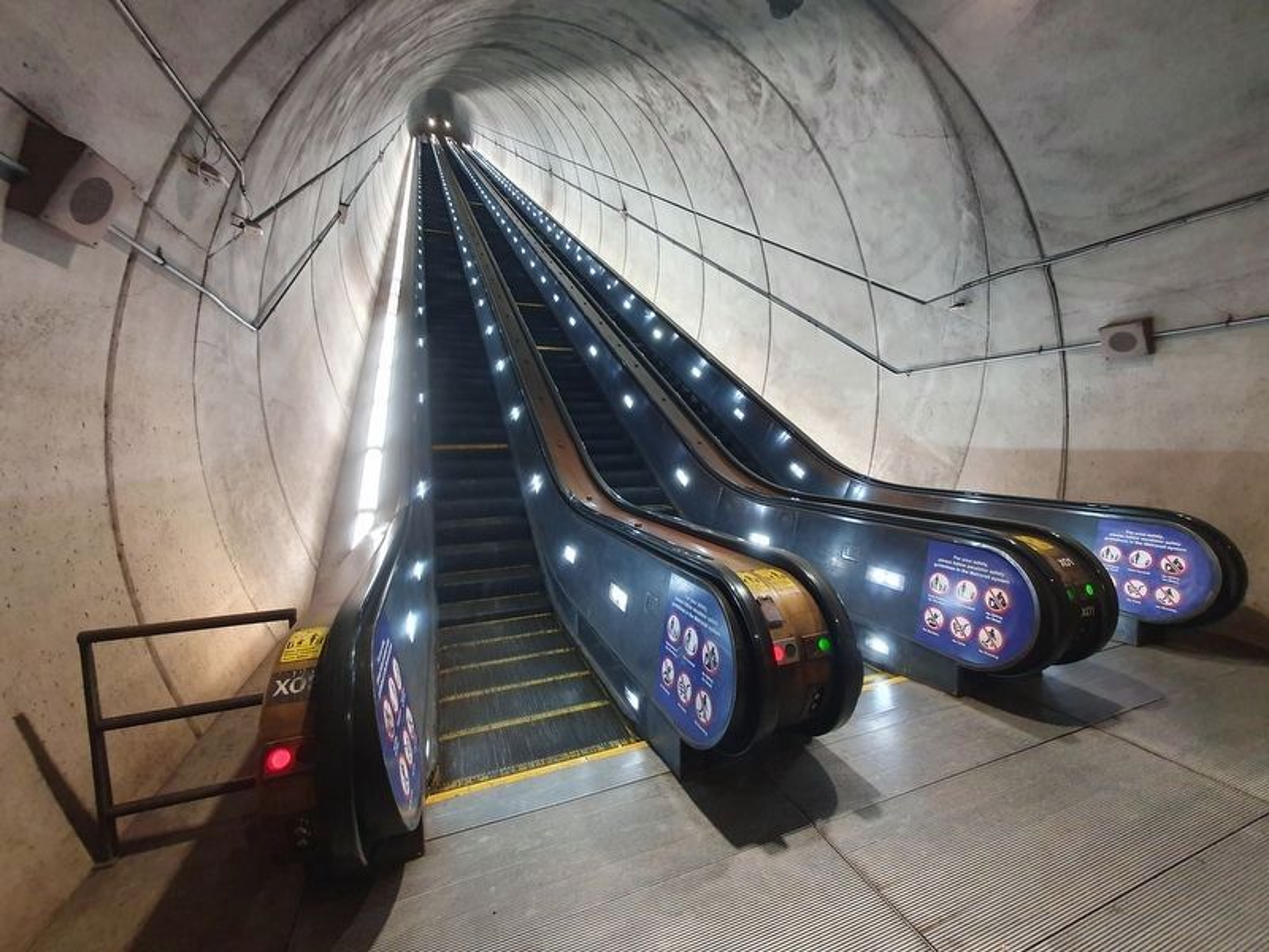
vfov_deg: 89.9
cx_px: 634
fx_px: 477
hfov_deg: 106.2
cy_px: 476
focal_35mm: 13
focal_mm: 1.8
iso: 320
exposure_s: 1/30
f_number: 2.2
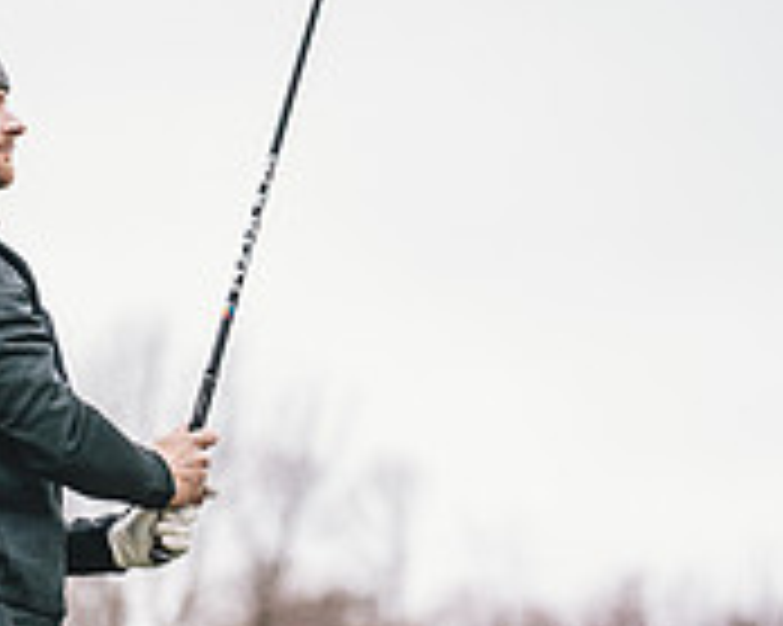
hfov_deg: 5.8
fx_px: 7689
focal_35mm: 332
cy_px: 592
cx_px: -81
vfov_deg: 4.7
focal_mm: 102
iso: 640
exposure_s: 1/4000
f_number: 2.8
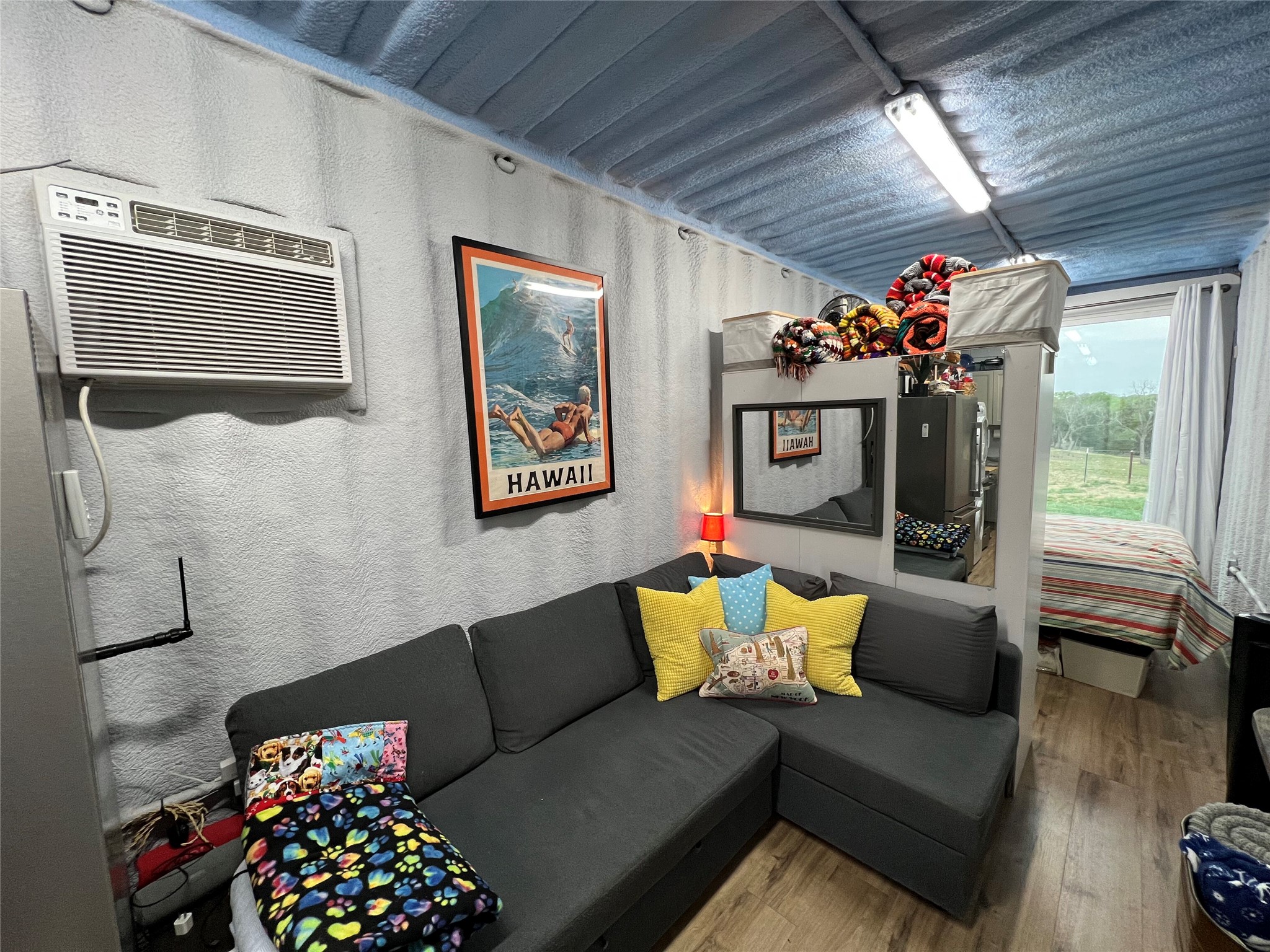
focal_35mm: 13
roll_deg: +1.4
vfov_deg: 89.9
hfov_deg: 106.2
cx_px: 635
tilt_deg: -6.9
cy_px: 476
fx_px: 477
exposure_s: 1/60
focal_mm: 1.57
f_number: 1.8
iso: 160
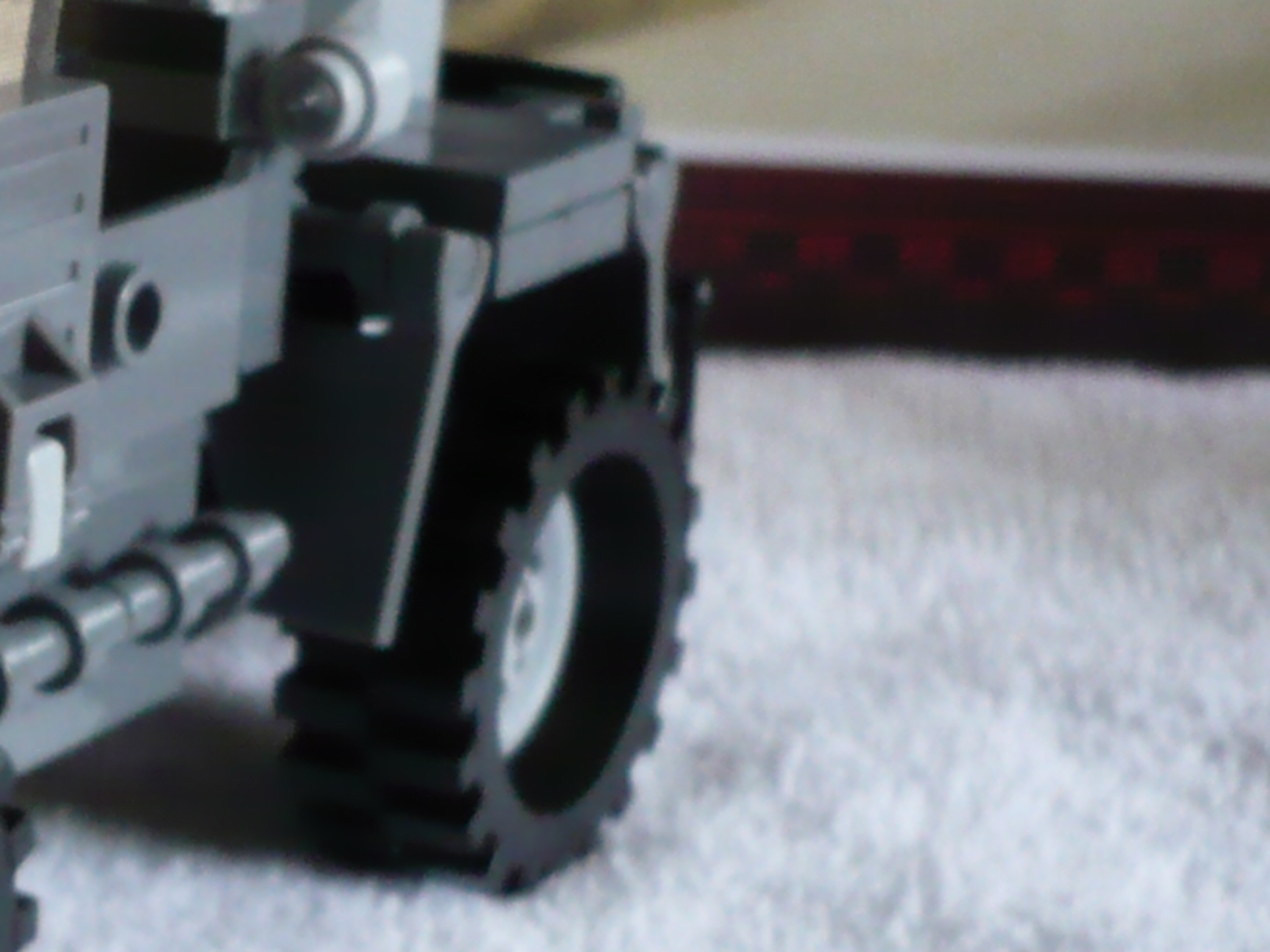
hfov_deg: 14.9
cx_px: -712
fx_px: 4439
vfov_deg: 12.2
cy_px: 564
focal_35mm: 121
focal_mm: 5.8
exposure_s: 1/13
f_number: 2.8
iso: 200
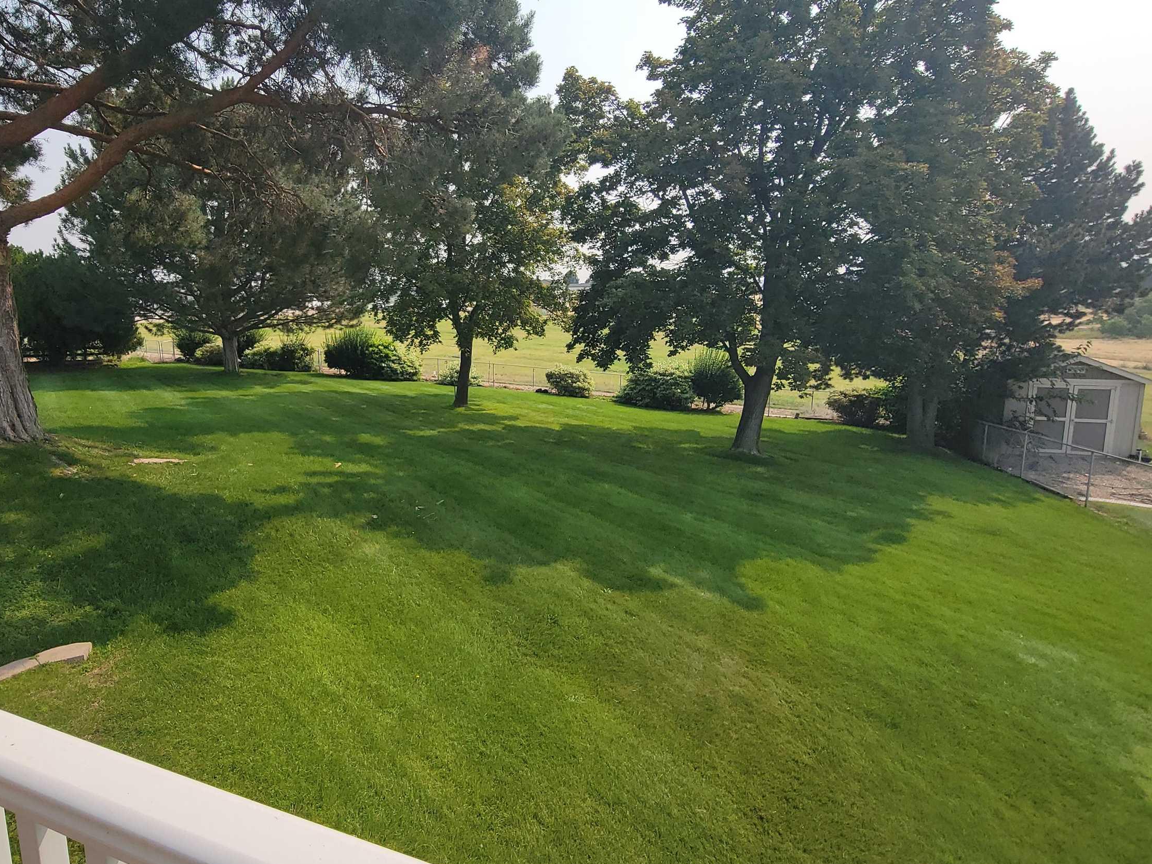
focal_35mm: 18
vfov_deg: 71.2
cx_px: 454
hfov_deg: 86.5
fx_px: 599
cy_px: 373
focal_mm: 2.2
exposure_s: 1/1668
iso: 50
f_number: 2.2
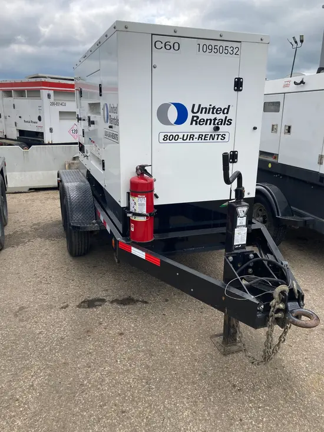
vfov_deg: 63.4
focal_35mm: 28
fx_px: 349
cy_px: 216
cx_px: 162
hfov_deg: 49.8
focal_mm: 3.99
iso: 20
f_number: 1.8
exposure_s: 1/1056
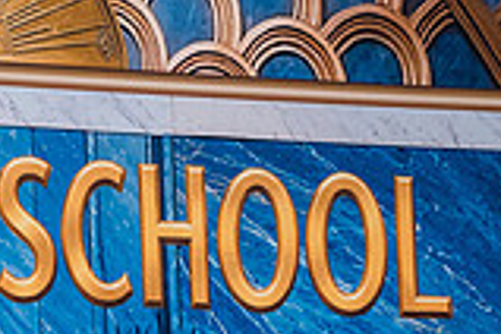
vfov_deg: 2.5
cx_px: -44
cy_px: 496
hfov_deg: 3.8
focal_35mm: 549
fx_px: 7640
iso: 2000
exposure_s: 1/200
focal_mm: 150
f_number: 2.8
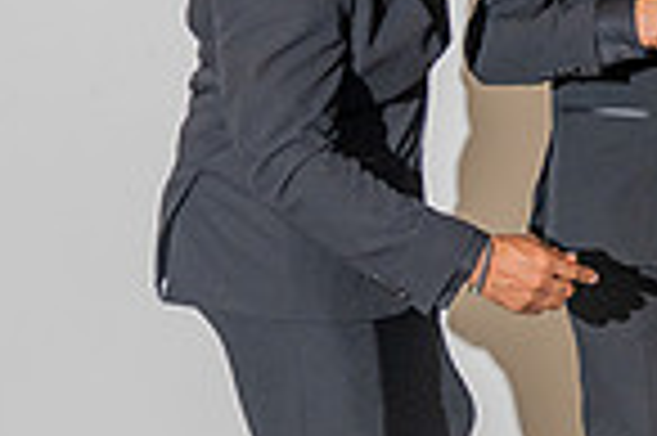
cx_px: 1253
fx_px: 2516
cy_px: 42
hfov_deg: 13.1
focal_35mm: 138
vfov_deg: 9.9
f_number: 4
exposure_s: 1/200
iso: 800
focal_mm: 30
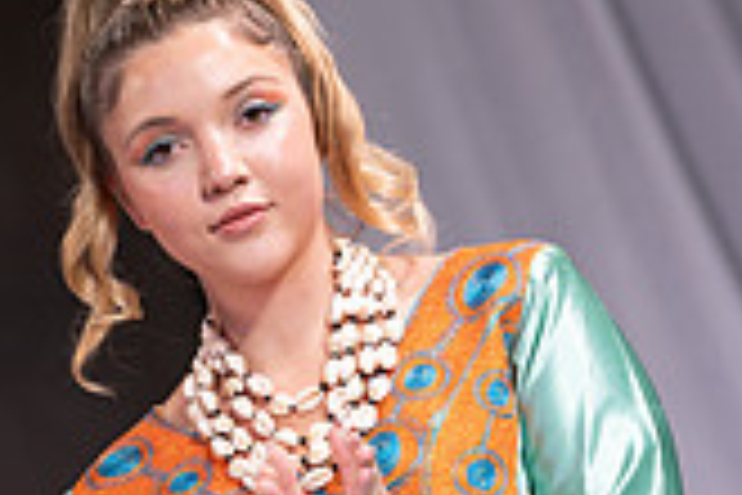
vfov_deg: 4.1
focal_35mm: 332
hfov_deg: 6.2
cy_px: 972
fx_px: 6842
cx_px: 596
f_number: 5.6
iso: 2000
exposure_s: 1/400
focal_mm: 122
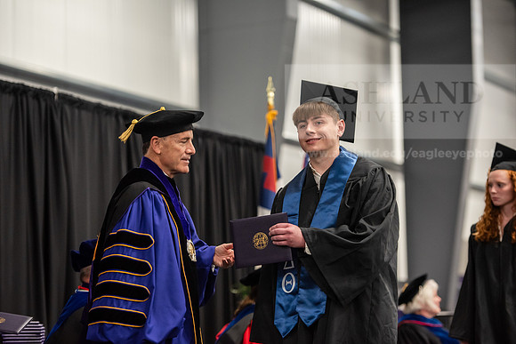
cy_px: 172
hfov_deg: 17.6
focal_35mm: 116
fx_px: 1663
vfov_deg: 11.8
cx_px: 258
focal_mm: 116
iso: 2000
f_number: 3.2
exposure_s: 1/200
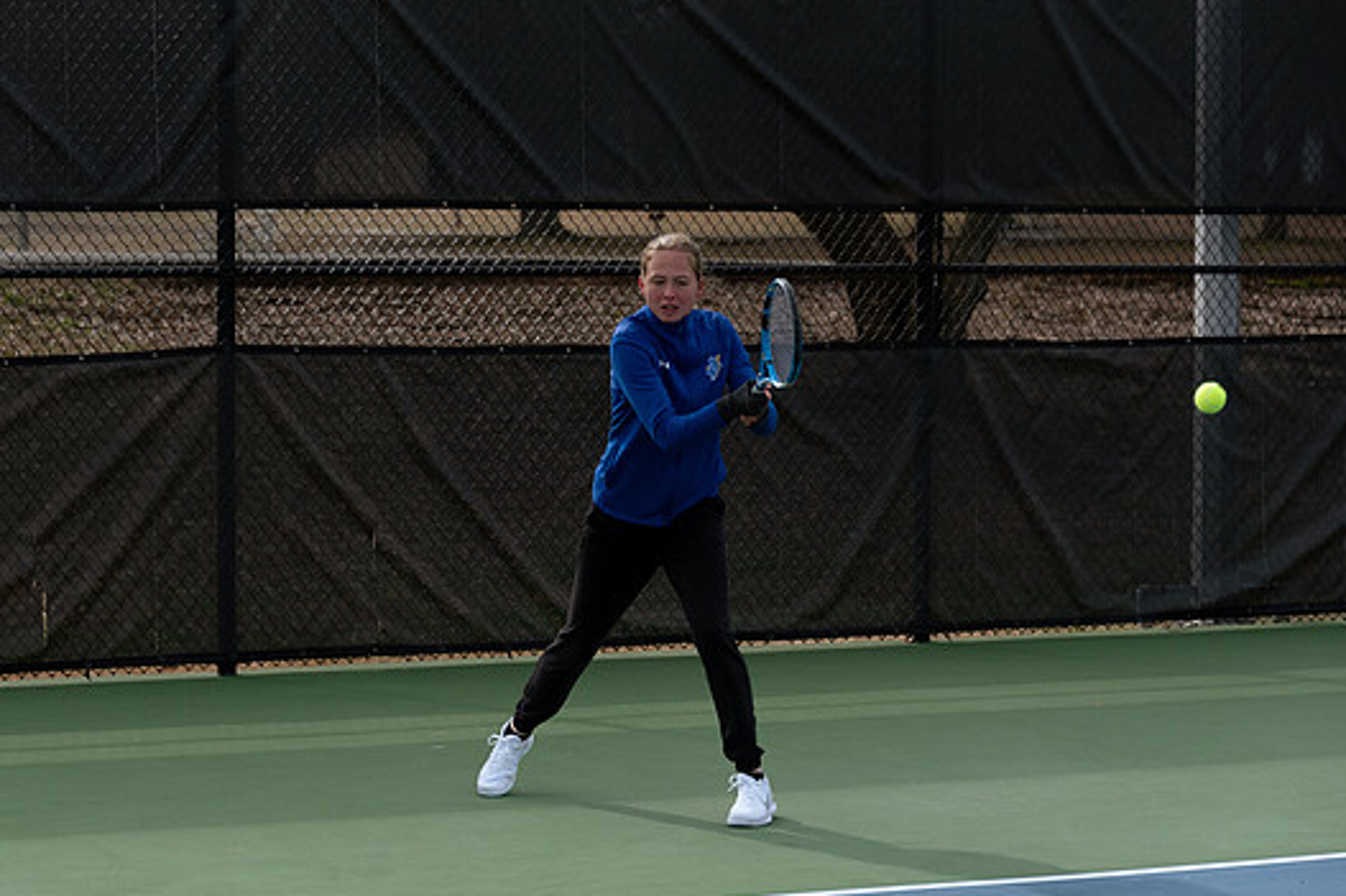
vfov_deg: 12.0
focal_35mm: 114
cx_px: 603
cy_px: 476
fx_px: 4261
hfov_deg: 17.9
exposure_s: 1/4000
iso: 640
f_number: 5.3
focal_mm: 100
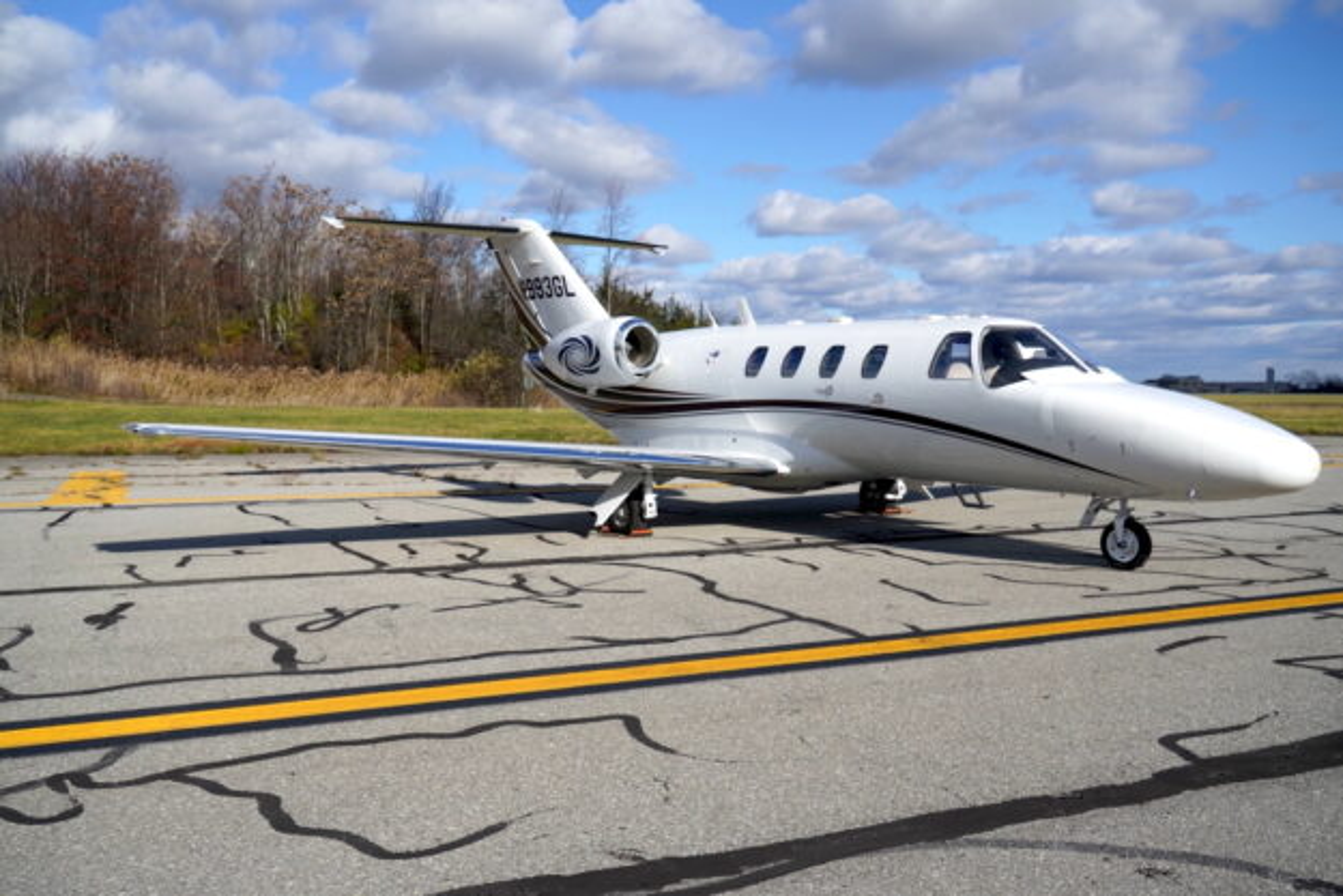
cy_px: 448
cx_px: 672
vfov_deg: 41.1
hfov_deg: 58.7
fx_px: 1194
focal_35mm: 32
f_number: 7.1
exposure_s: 1/640
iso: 100
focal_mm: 32
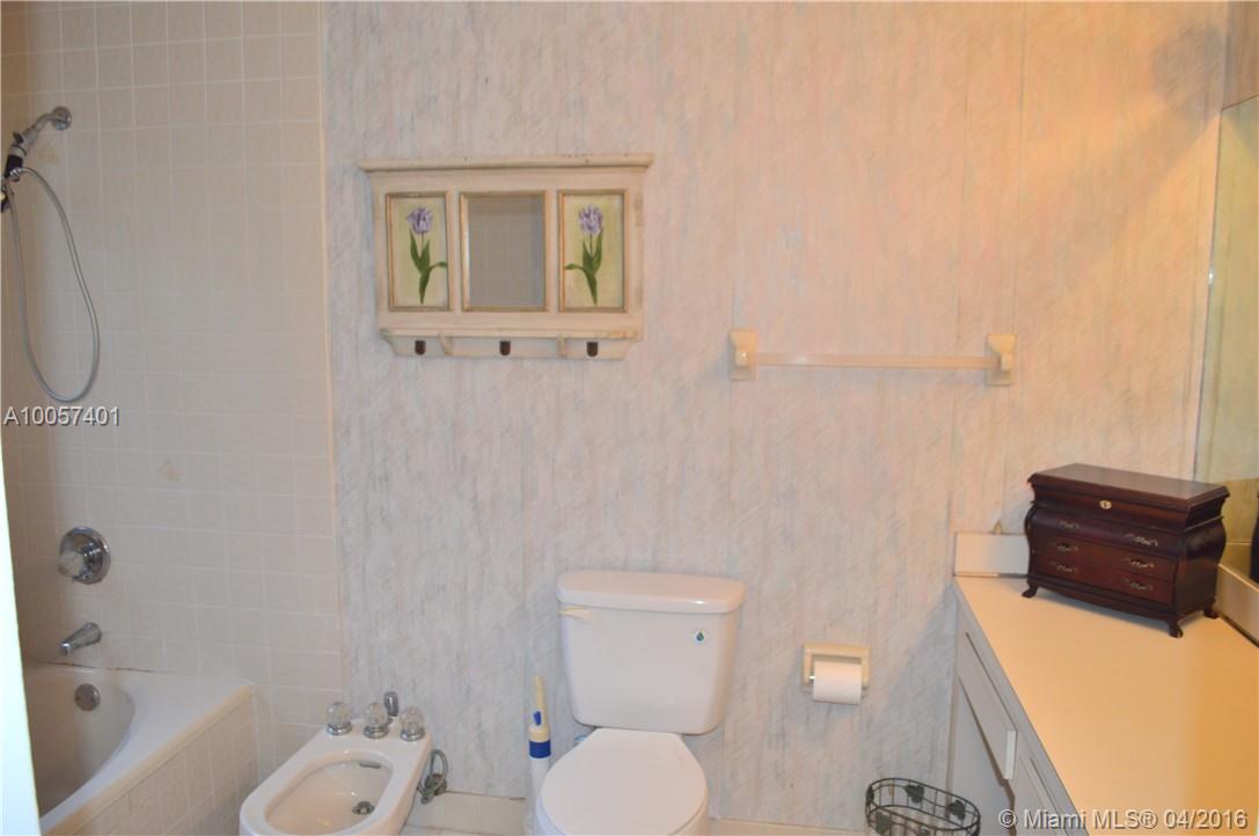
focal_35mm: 27
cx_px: 630
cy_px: 418
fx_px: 943
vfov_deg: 47.8
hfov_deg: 67.4
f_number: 3.5
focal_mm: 18
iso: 400
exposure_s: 1/60
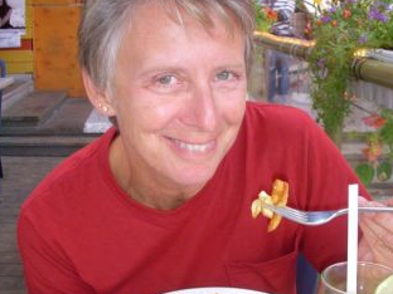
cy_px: 175
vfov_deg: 28.0
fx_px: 590
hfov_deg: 36.8
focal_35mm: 52
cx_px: 195
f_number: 3.3
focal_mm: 6.3
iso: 160
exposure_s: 1/40
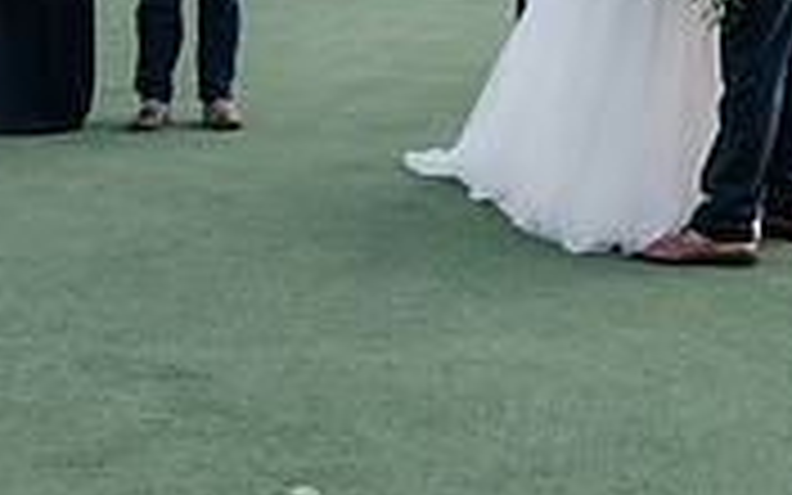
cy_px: -152
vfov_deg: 10.6
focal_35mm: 121
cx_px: 425
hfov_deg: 17.2
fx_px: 2612
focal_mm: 29
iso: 200
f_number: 4.5
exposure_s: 1/200
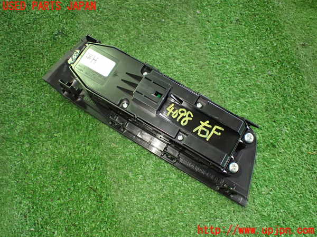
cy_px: 118
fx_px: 275
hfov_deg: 60.0
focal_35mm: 30
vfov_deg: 46.8
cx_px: 158
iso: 800
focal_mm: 5.4
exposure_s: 1/60
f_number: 2.3
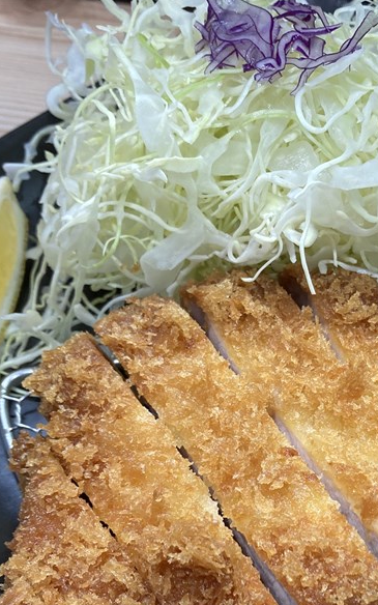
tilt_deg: -53.6
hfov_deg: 24.2
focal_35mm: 52
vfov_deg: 38.7
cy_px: 363
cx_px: 341
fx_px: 857
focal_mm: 3.99
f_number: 1.8
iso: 80
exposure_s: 1/50
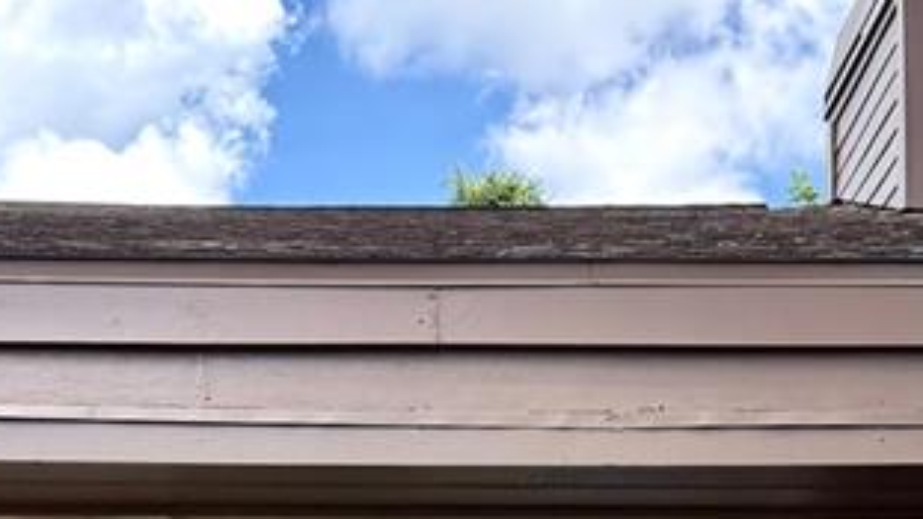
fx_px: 2105
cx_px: 338
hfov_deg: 24.7
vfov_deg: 13.1
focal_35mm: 86
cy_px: 851
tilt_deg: +4.5
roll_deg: -1.0
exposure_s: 1/1250
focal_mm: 6.76
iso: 100
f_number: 1.78
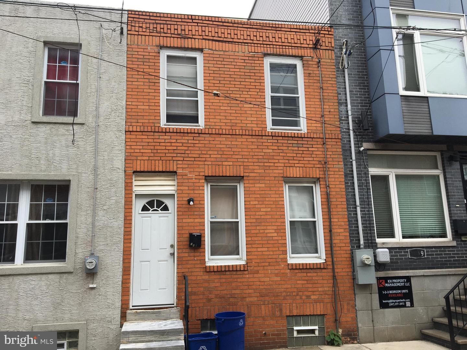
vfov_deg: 48.2
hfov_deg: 61.7
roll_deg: +1.1
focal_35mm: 29
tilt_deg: +11.9
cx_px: 234
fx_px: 391
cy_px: 175
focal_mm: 4.15
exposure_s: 1/739
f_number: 2.2
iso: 25
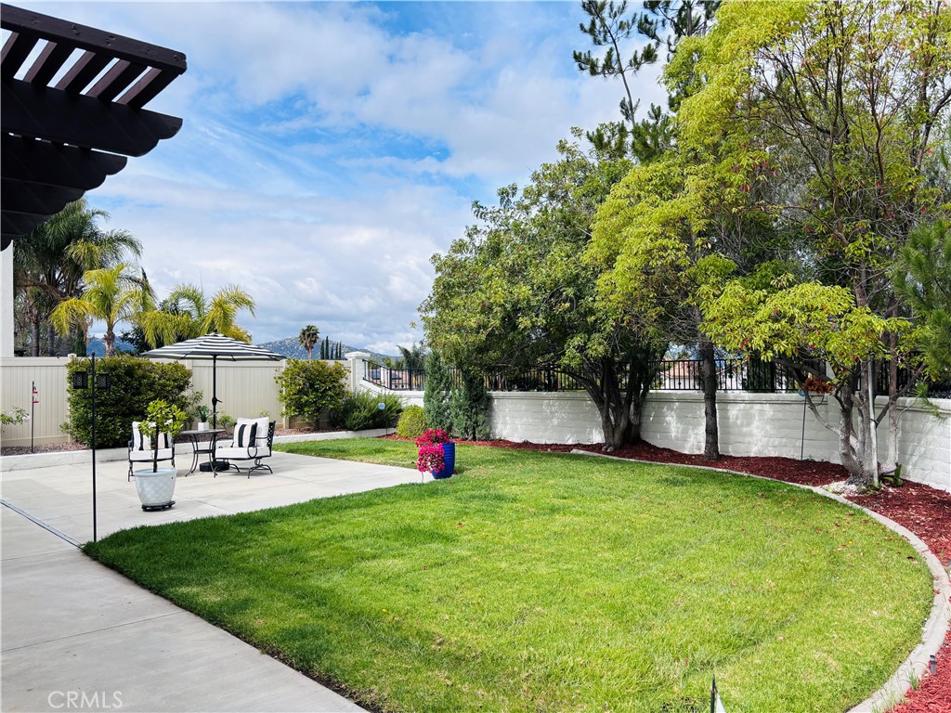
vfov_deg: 53.1
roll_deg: +0.8
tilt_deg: +2.1
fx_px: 714
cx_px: 476
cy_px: 356
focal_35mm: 26
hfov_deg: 67.3
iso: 50
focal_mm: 5.96
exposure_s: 1/3205
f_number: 1.6
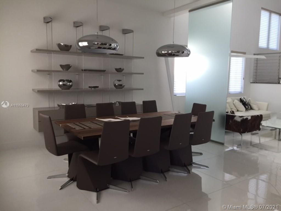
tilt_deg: -5.4
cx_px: 140
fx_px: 235
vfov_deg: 48.2
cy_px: 106
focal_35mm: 29
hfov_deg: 61.7
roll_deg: -1.2
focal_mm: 4.15
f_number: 2.2
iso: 40
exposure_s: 1/30
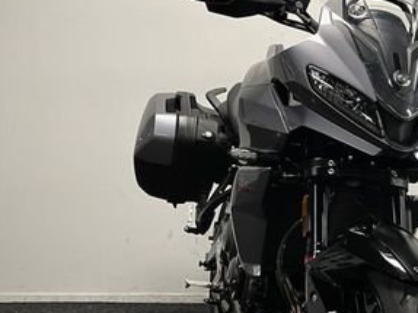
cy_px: 169
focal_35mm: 58
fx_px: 700
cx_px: 379
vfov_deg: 25.2
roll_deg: +0.5
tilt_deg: -3.2
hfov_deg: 31.6
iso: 80
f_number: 1.6
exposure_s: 1/50
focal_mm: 5.1
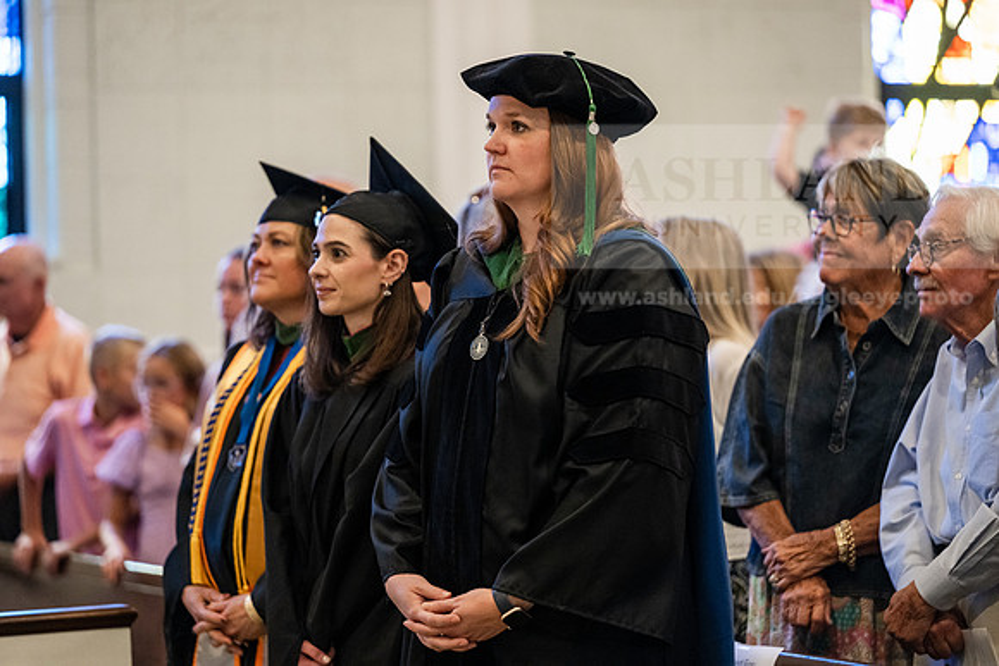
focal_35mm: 140
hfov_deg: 14.7
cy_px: 333
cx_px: 500
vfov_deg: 9.8
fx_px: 3886
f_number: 2.8
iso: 3200
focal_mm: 140
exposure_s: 1/160
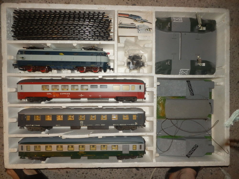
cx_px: 120
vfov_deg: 56.8
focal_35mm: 24
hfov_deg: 71.6
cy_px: 90
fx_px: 166
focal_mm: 4.2
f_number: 3
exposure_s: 1/30
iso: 200
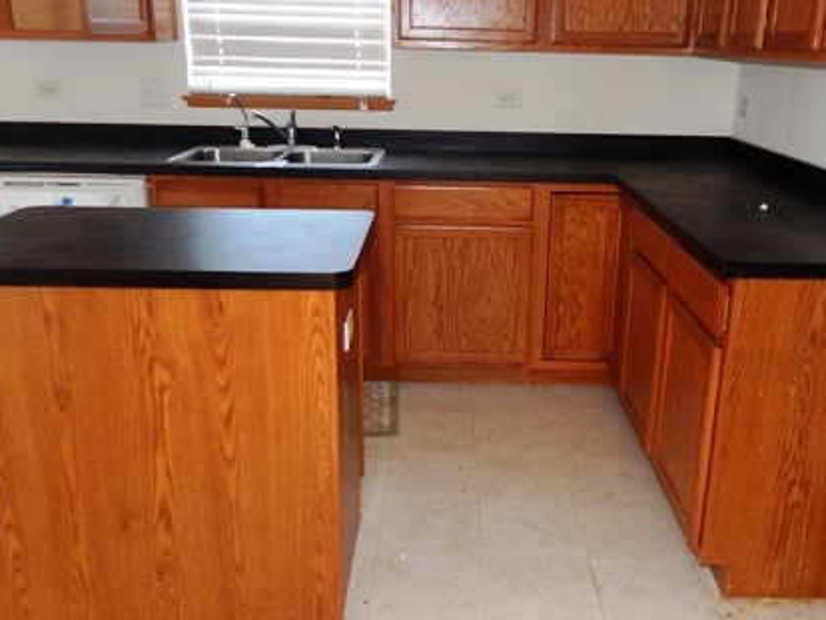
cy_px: 317
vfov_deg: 41.8
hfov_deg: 53.8
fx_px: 812
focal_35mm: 34
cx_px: 459
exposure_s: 1/30
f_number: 3
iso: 200
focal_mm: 4
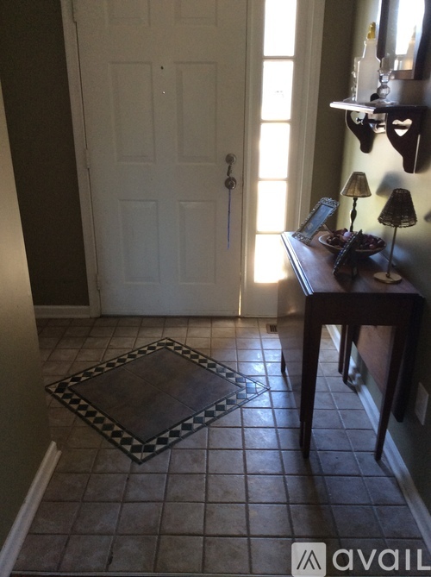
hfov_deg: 44.1
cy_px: 288
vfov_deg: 56.9
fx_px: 532
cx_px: 216
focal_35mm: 32
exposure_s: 1/24
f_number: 2.4
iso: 80
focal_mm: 3.3
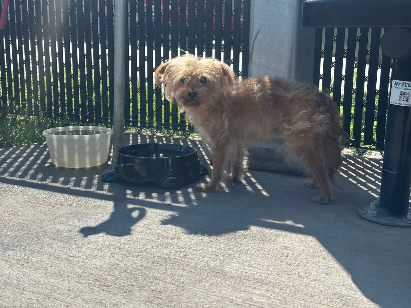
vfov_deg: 30.3
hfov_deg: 39.7
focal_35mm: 48
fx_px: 570
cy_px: 154
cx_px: 206
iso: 64
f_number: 1.78
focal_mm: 6.86
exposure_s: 1/2203
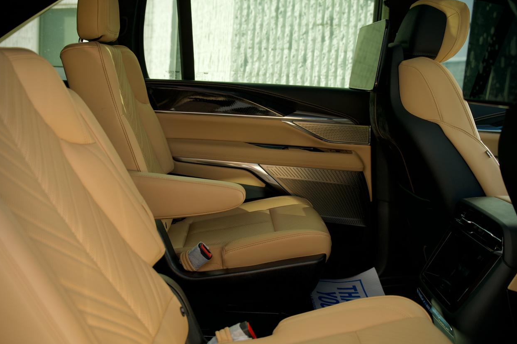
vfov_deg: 35.9
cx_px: 253
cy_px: 176
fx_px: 531
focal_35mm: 37
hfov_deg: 51.9
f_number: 2.8
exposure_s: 1/50
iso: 250
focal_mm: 24
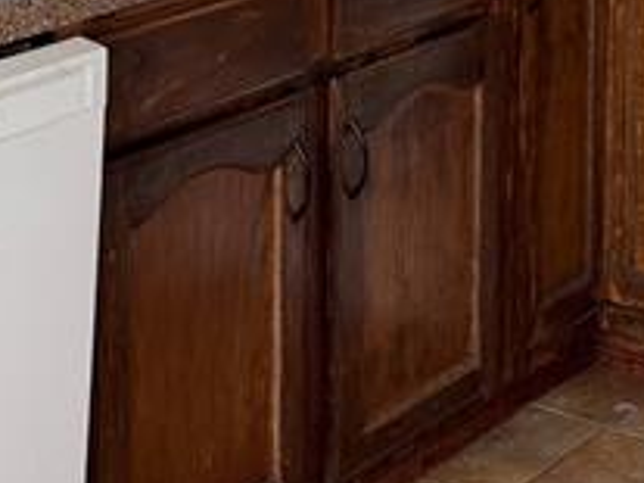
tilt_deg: -9.5
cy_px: -201
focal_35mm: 119
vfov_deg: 12.0
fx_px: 2213
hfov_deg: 16.5
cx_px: 439
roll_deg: +0.4
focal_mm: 6.76
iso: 160
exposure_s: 1/183
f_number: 1.78
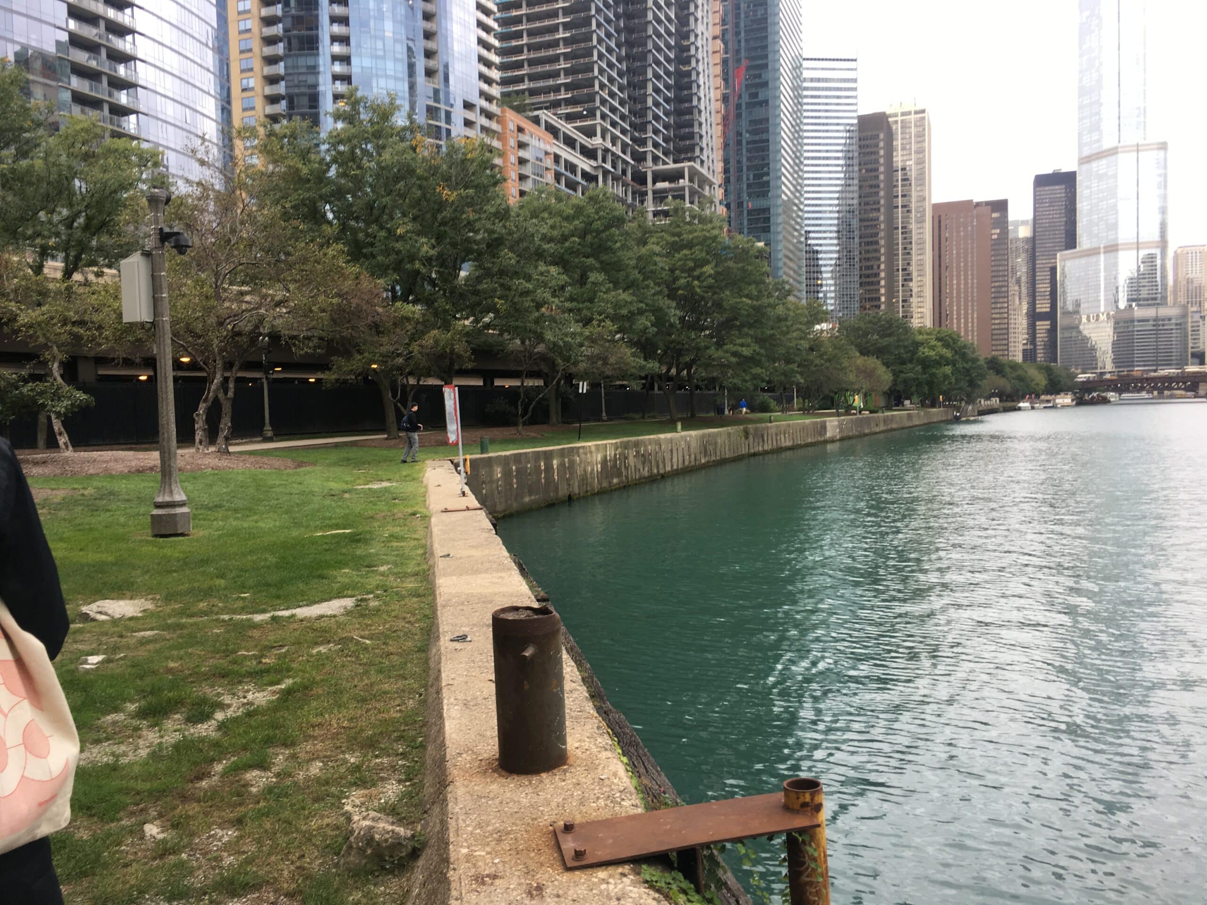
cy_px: 452
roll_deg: +2.8
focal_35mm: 29
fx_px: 1011
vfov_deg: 48.2
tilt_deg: -3.6
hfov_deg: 61.7
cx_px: 604
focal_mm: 4.15
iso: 25
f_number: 2.2
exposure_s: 1/120
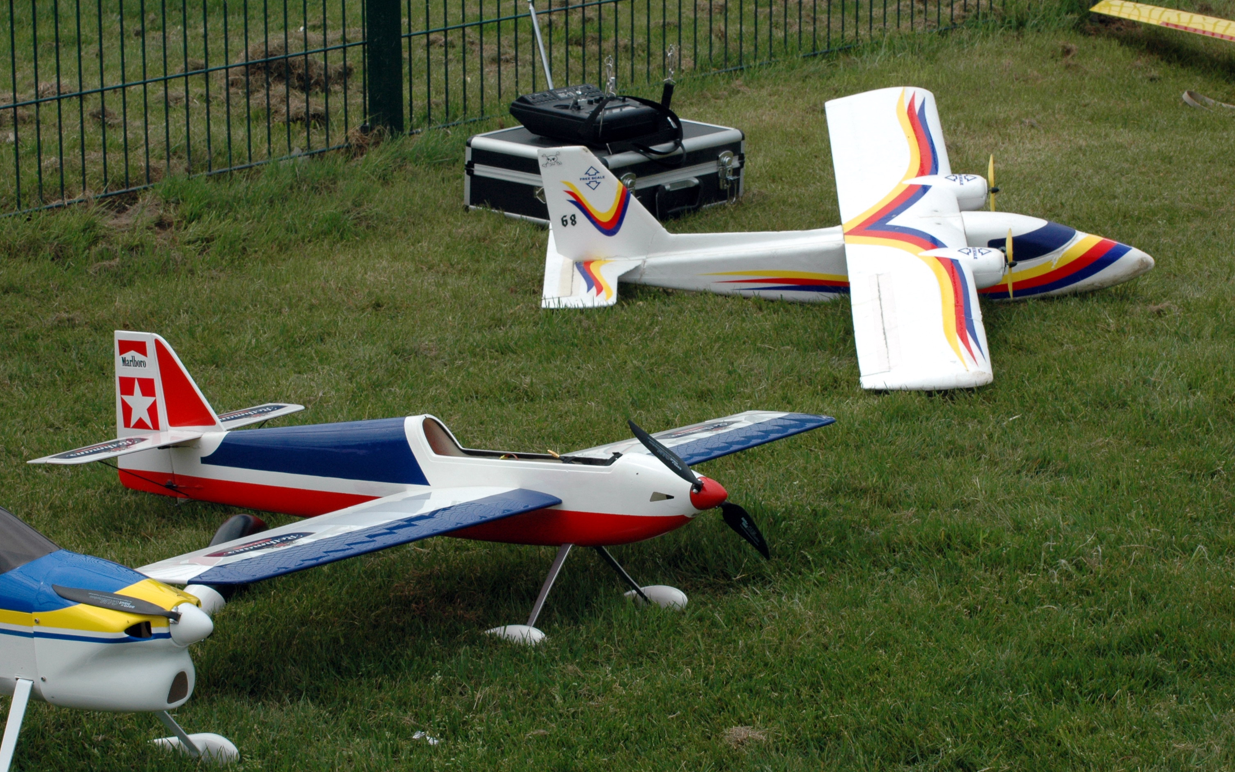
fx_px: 3602
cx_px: 618
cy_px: 379
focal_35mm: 107
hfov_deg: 19.5
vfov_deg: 12.2
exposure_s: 1/320
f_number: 18
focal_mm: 70
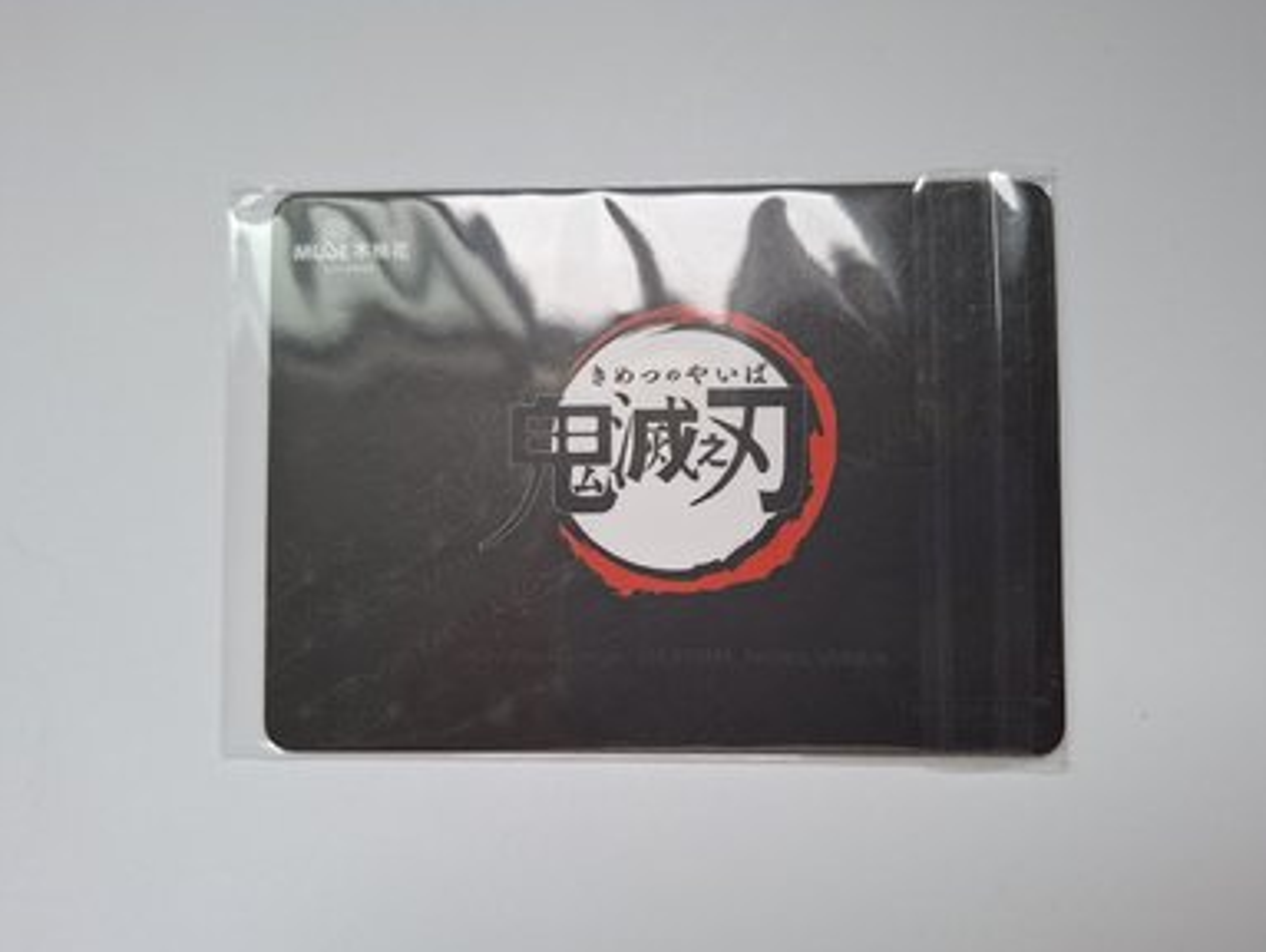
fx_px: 879
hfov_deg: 71.5
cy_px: 483
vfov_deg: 56.9
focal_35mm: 24
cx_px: 654
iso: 250
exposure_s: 1/120
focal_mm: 5.54
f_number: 1.8
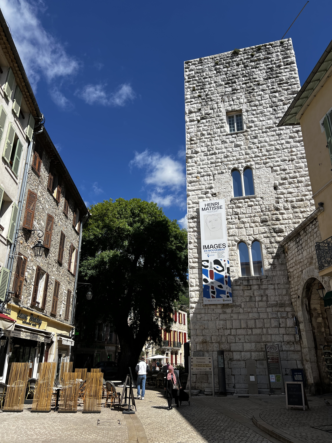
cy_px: 222
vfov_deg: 67.3
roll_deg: -0.3
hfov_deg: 53.1
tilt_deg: +22.7
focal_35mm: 26
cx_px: 166
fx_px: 332
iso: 50
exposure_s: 1/4831
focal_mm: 5.7
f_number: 1.5
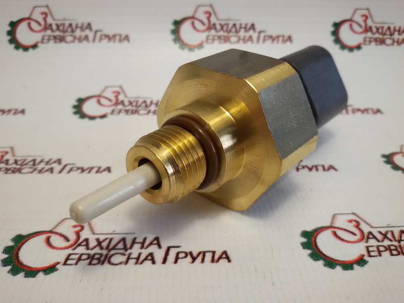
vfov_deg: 45.4
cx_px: 202
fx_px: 362
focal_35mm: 31
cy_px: 152
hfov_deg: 58.4
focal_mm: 2.93
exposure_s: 1/100
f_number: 2.4
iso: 50
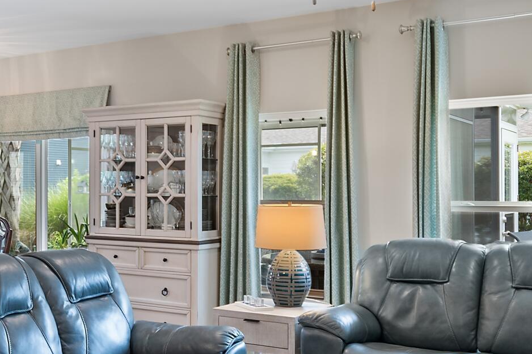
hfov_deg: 39.5
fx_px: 709
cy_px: 173
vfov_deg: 28.1
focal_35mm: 48
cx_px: 107
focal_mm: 10
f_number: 4.5
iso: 100
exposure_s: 1/4
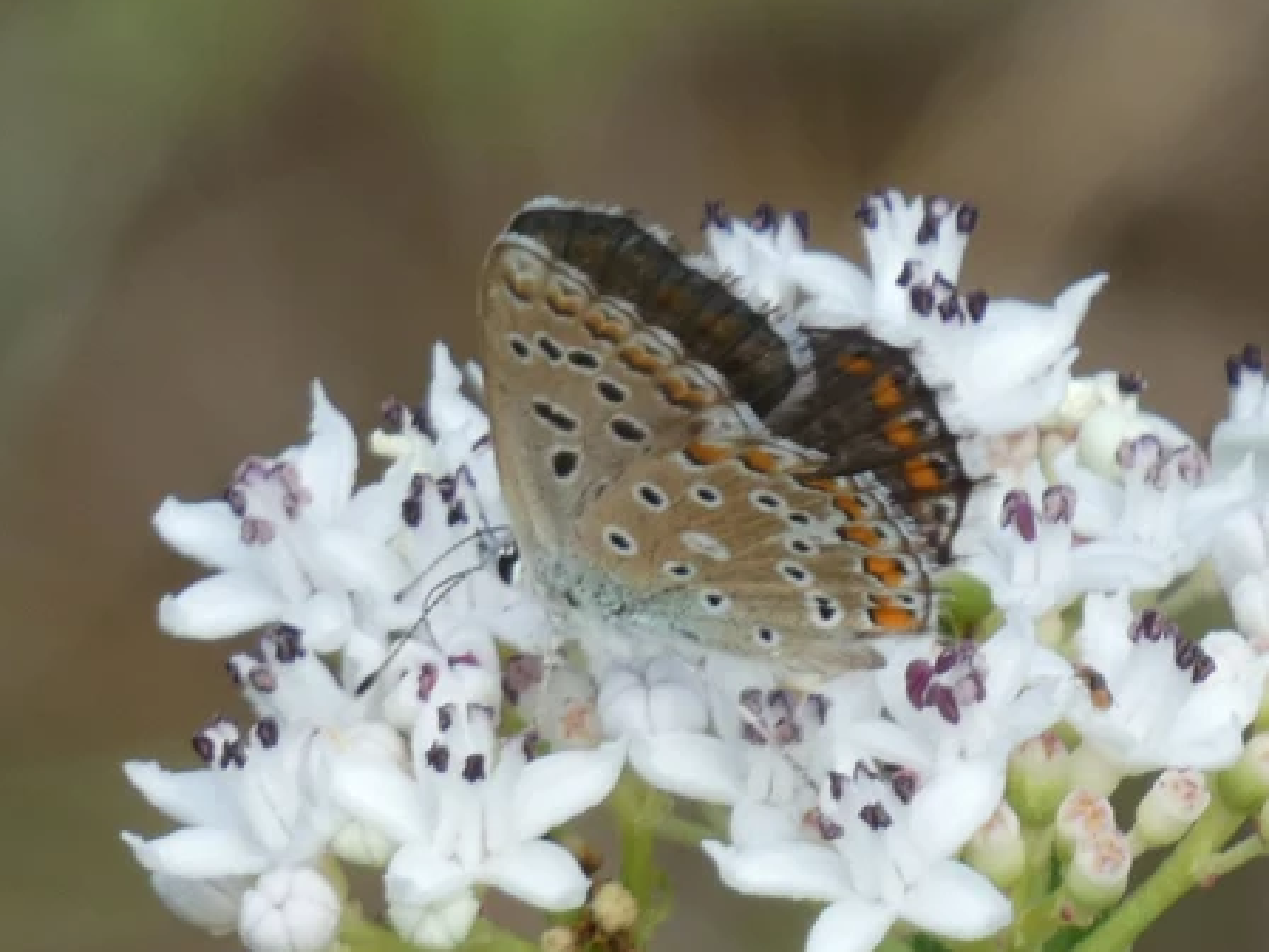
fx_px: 28778
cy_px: 581
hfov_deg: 2.5
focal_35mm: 785
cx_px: 770
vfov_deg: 1.9
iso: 80
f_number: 5.6
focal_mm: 98.3
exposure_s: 1/100
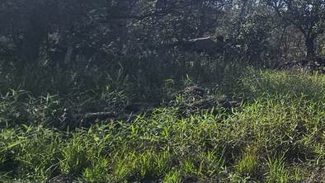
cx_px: 475
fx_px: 397
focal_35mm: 46
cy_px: -38
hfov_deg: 29.4
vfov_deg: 23.7
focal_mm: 2.2
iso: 50
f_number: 2.2
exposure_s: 1/2558
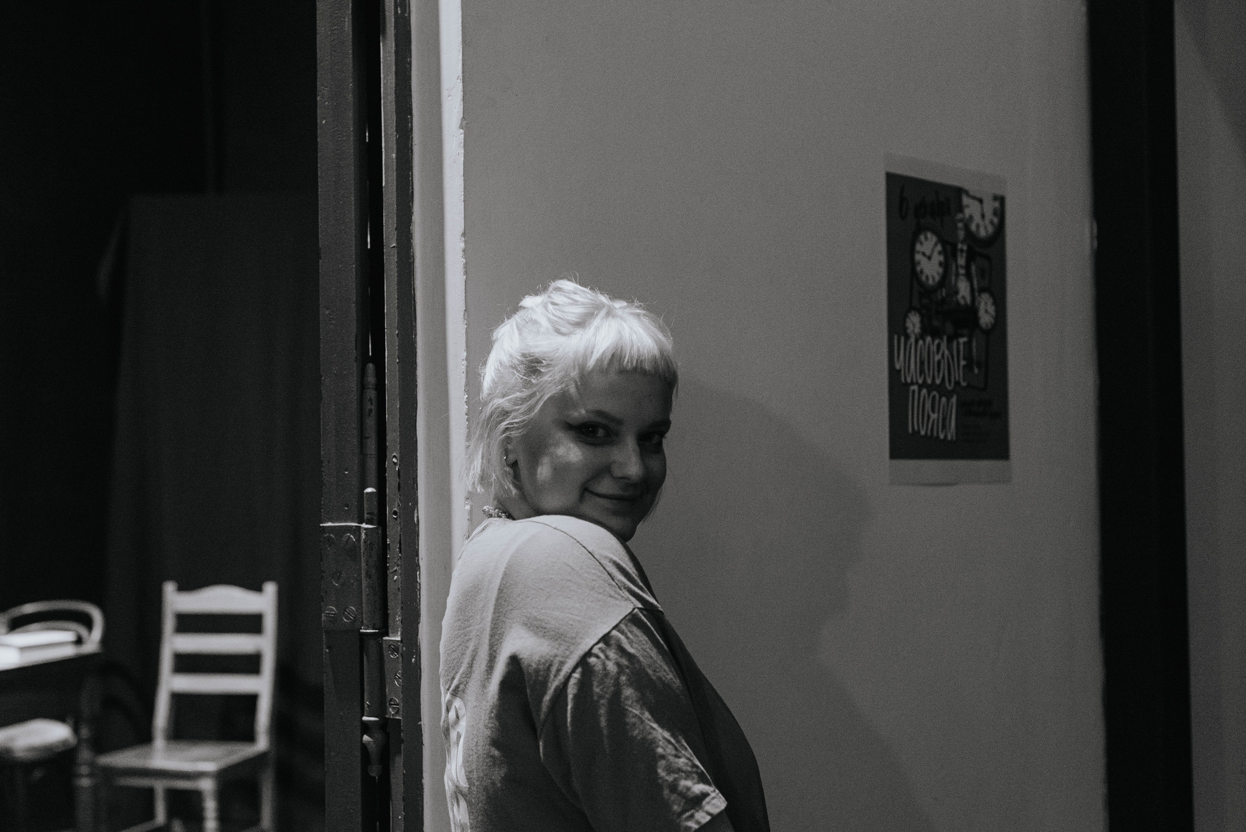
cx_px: 604
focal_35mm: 53
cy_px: 415
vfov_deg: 25.7
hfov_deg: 37.7
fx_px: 1823
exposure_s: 1/125
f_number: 3.5
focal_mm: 50
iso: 4000
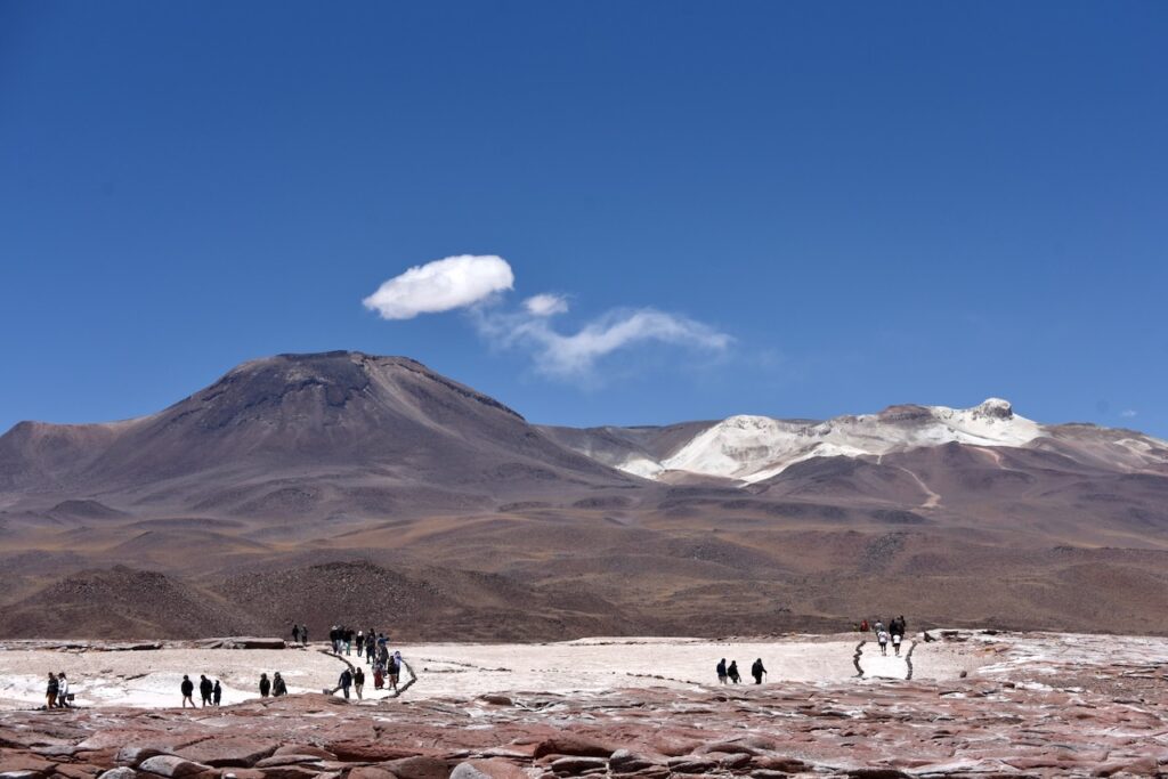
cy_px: 390
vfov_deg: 17.1
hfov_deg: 25.4
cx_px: 584
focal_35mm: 80
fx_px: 2596
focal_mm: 80
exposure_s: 1/1250
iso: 100
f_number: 8
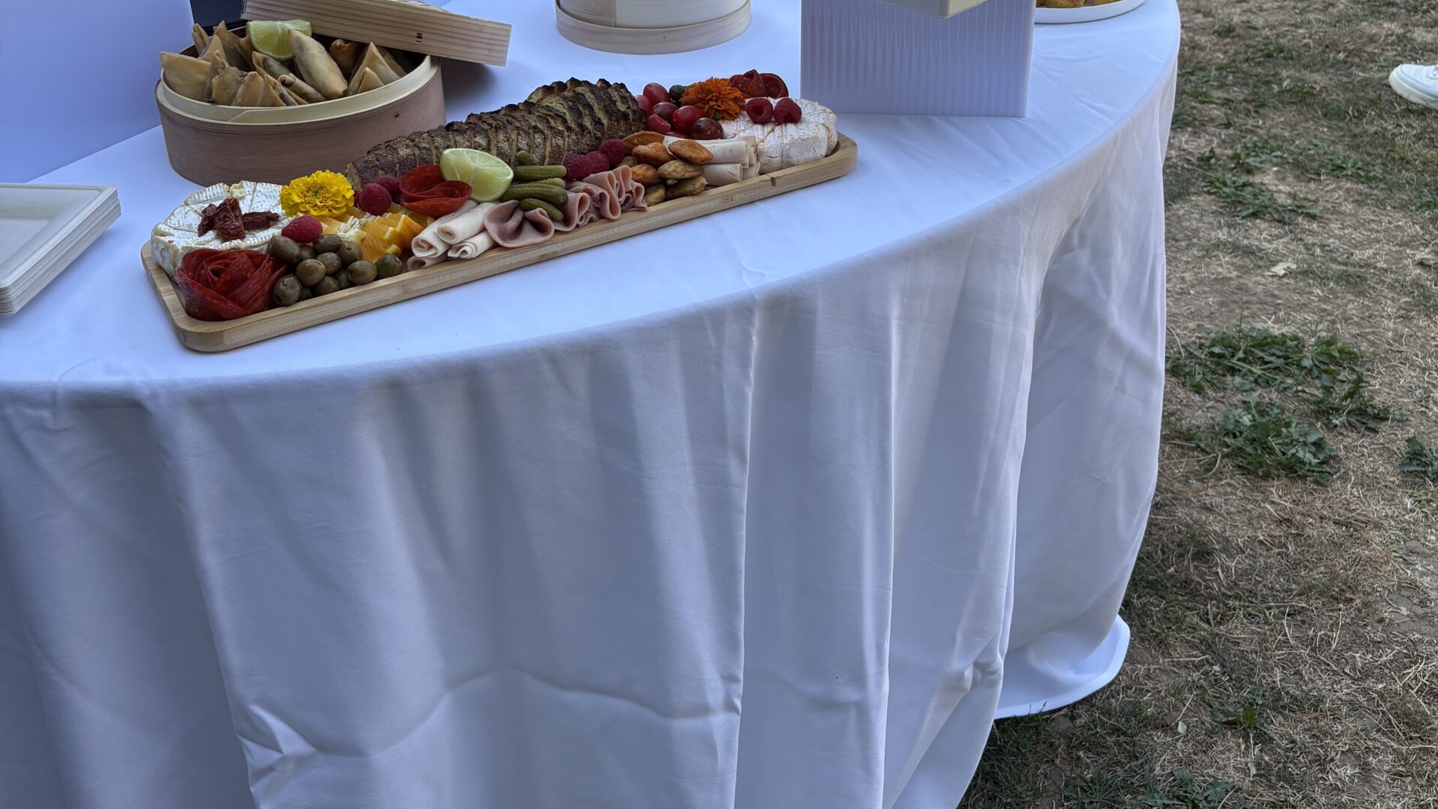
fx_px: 1449
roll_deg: +0.5
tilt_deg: -26.0
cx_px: 722
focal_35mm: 38
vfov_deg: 30.8
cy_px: 221
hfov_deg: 52.8
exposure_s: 1/747
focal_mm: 5.96
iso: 50
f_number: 1.6
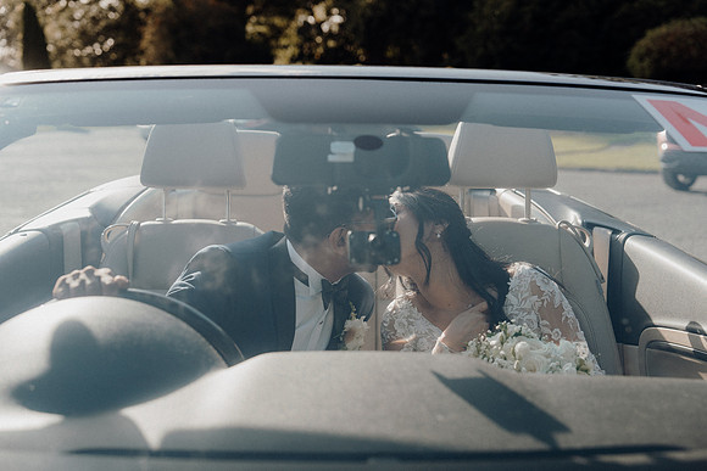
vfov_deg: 28.1
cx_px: 354
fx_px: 943
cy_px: 236
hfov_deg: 41.1
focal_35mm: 48
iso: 125
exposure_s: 1/640
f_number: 3.5
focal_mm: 48
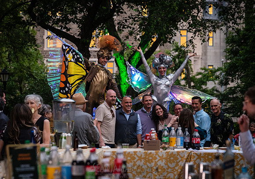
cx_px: 111
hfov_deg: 18.1
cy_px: 95
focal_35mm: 111
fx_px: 798
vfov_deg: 12.8
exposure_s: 1/160
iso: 6400
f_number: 4
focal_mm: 100
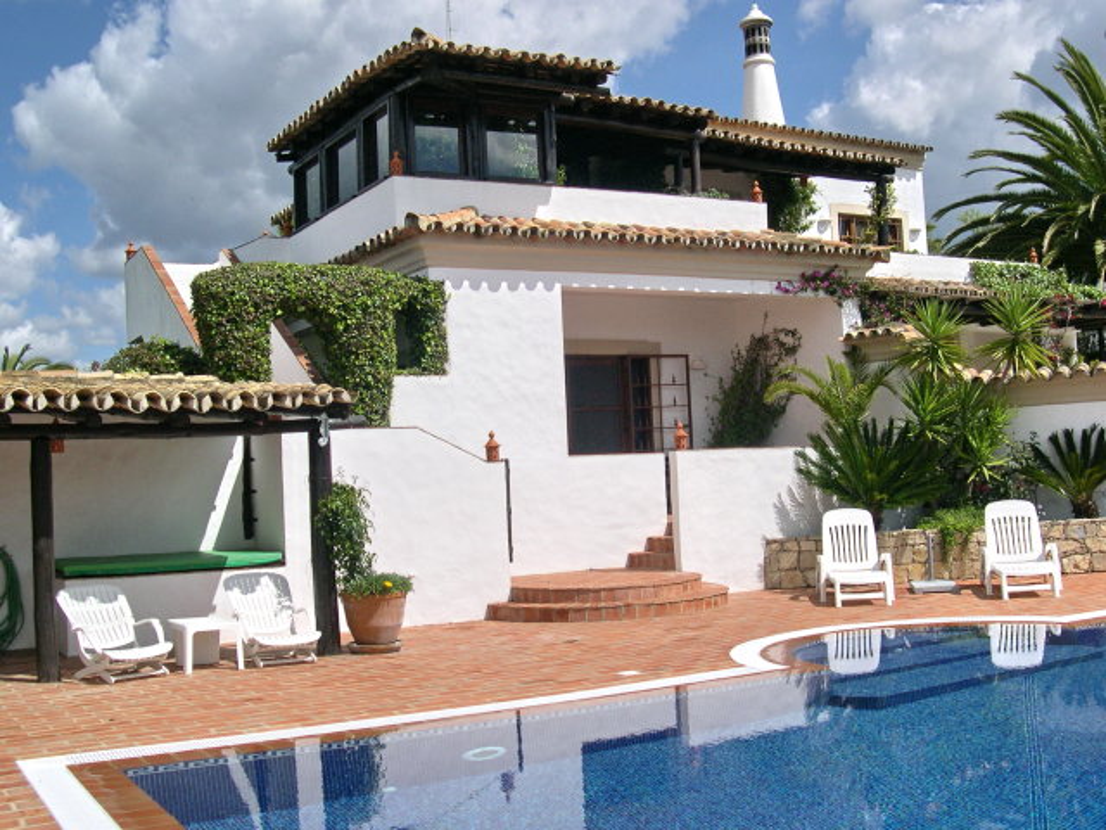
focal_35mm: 38
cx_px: 553
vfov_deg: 37.7
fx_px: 1214
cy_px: 415
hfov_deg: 49.0
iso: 100
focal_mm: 8
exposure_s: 1/543
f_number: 7.6
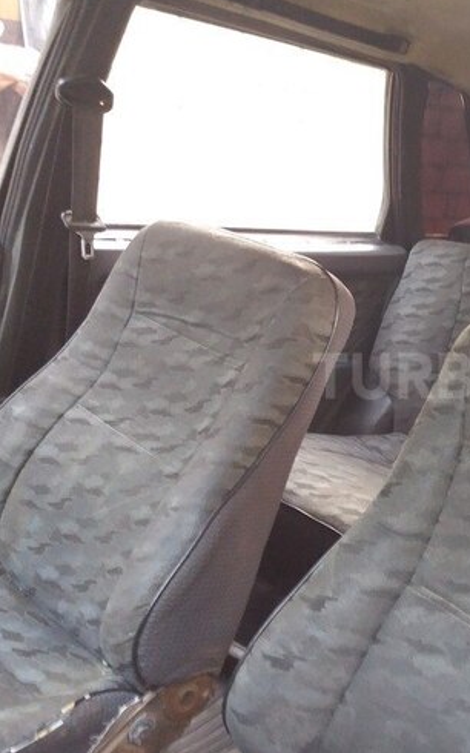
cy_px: 376
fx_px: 820
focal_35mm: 40
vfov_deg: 49.3
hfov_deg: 29.8
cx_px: 470
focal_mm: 3.7
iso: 250
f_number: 1.9
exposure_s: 1/17
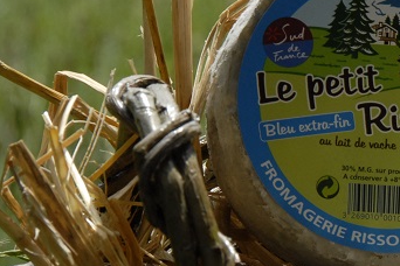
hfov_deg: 4.5
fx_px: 5100
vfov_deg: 3.0
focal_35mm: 459
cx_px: 468
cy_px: 181
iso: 400
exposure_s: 1/320
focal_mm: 120
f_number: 11
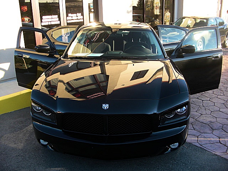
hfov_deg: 51.4
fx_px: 237
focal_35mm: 36
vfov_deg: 39.7
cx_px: 114
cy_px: 86
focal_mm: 6.3
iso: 50
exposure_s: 1/160
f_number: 2.8
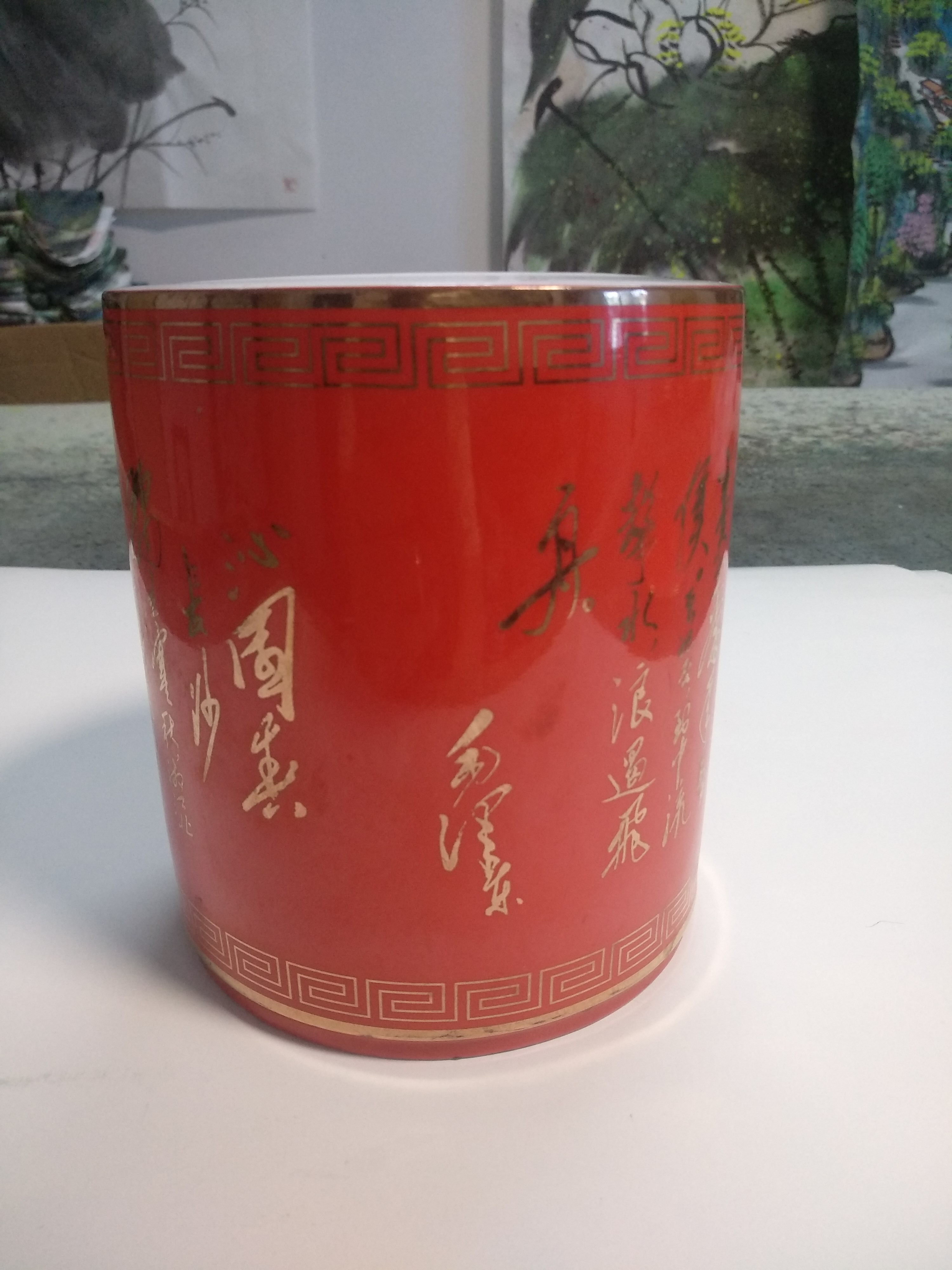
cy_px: 635
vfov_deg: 76.4
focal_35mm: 22
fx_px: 807
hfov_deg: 61.1
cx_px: 476
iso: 500
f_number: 2.2
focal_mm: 3.81
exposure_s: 1/33
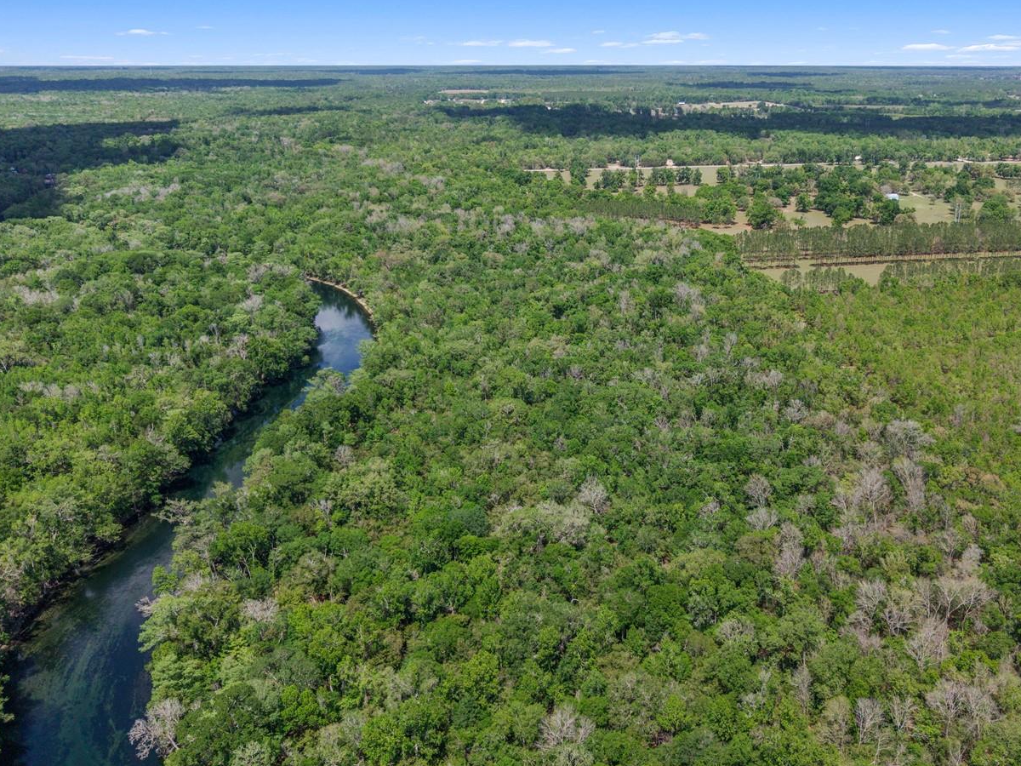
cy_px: 380
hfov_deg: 56.5
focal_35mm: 32
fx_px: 944
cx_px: 604
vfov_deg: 44.2
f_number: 1.8
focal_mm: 8.67
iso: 170
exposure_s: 1/4000
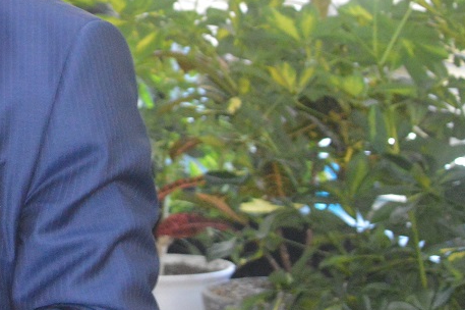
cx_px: -126
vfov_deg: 5.6
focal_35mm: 244
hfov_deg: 8.3
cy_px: -35
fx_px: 3156
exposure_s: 1/50
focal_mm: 55
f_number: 6.3
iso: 3200
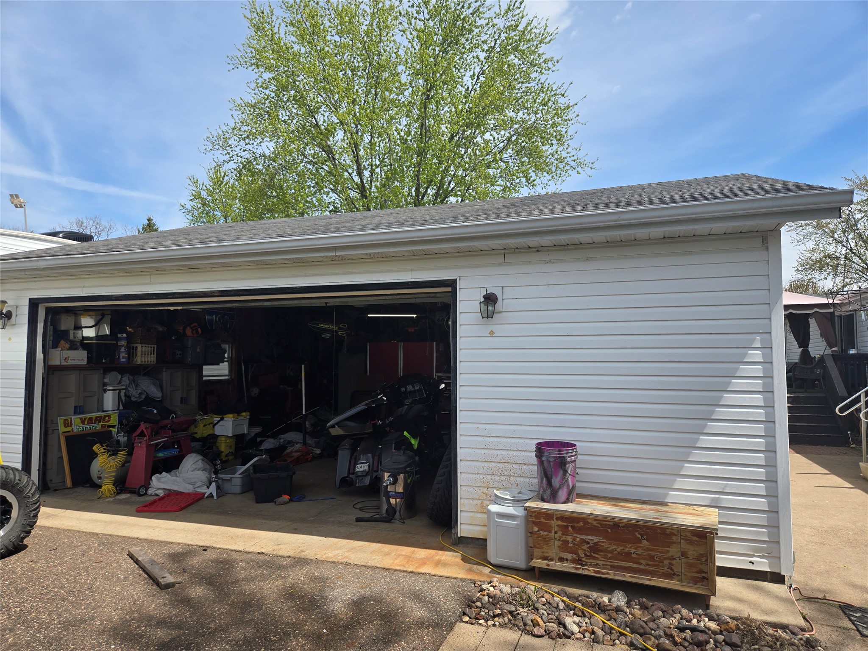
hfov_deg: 73.9
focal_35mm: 23
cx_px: 434
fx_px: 577
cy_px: 326
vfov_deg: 58.9
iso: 25
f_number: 1.8
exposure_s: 1/1350
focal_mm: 5.4
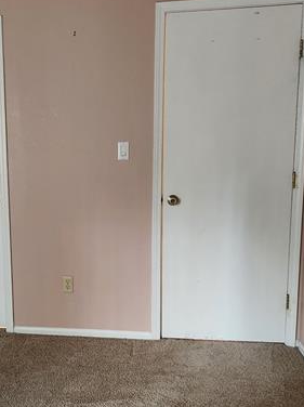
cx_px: 49
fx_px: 552
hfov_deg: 29.9
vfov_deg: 40.4
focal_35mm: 47
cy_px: 226
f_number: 1.8
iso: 500
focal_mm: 5.4
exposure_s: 1/30
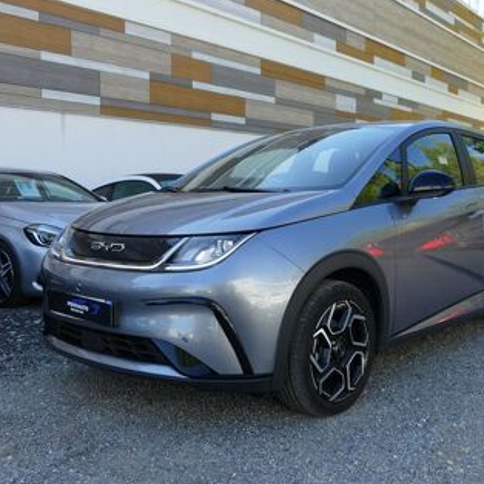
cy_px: 240
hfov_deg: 42.7
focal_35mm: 39
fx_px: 617
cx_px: 285
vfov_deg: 42.8
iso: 125
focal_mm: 11.1
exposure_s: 1/320
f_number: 3
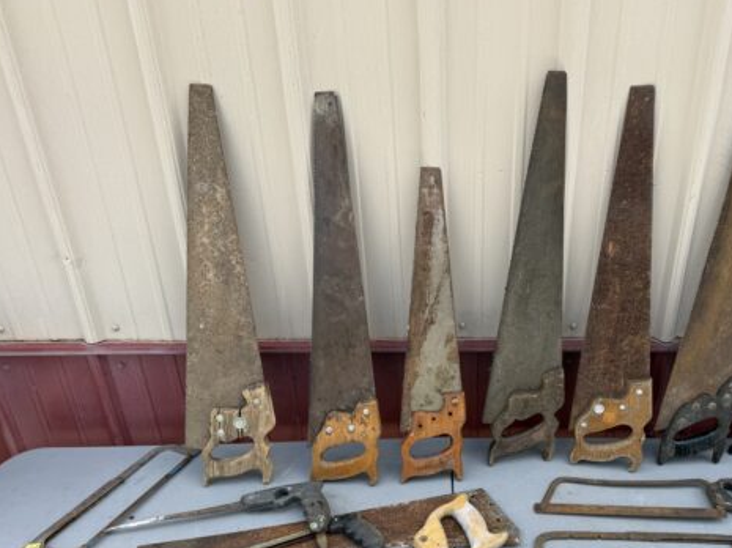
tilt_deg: -25.9
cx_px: 458
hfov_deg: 57.7
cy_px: 312
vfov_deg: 45.3
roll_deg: +0.2
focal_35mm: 31
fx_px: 655
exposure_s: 1/1464
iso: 80
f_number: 1.78
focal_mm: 6.76
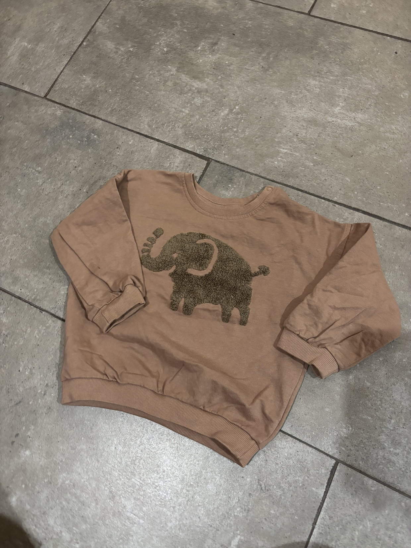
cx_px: 206
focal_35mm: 26
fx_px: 412
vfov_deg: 67.3
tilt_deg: -70.6
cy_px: 274
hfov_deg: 53.1
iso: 500
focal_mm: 5.96
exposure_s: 1/42
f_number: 1.6
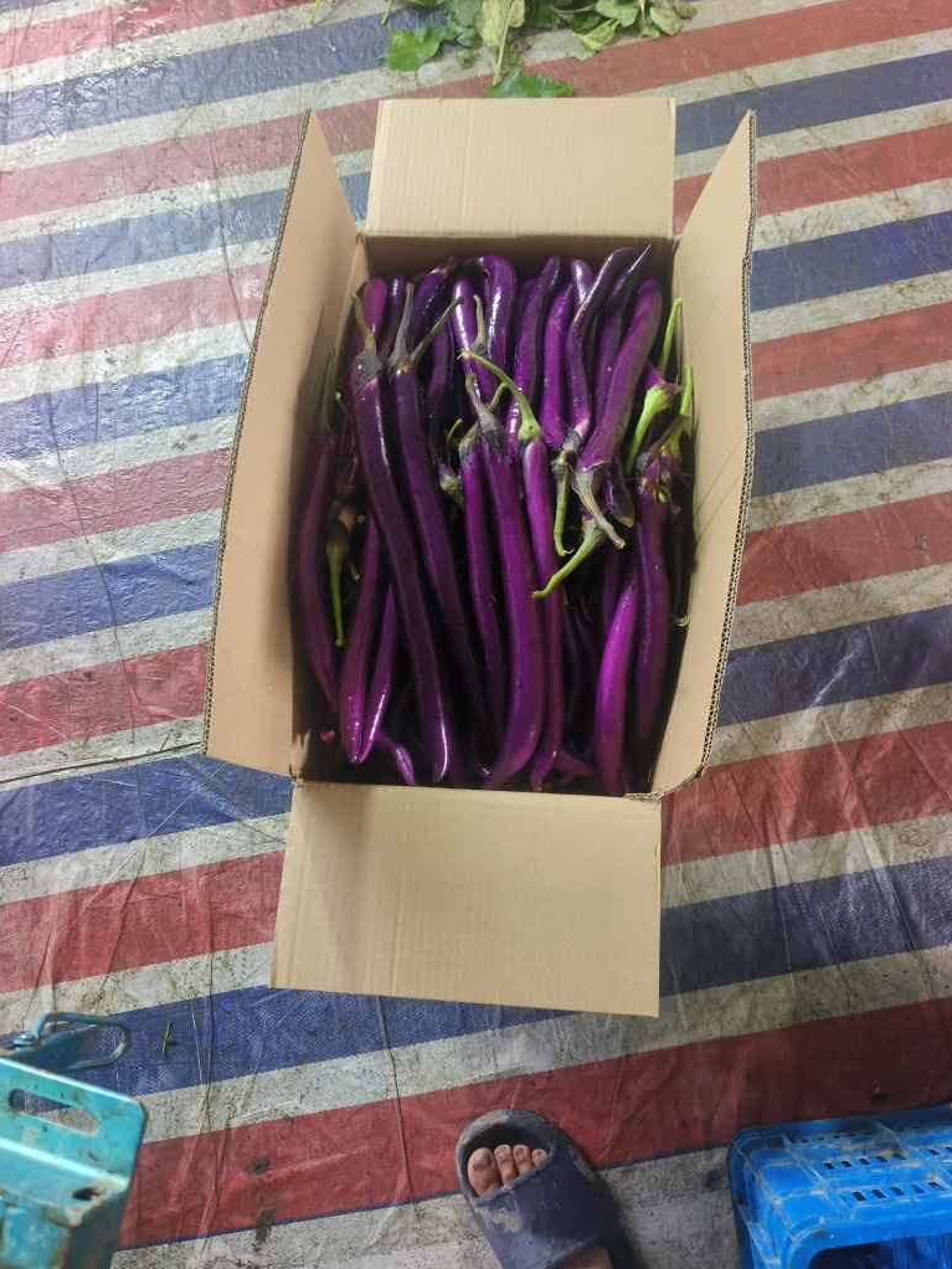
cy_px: 620
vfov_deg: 71.6
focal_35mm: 24
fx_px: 880
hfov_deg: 56.8
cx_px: 494
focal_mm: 5.5
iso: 1263
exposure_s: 1/30
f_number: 1.75
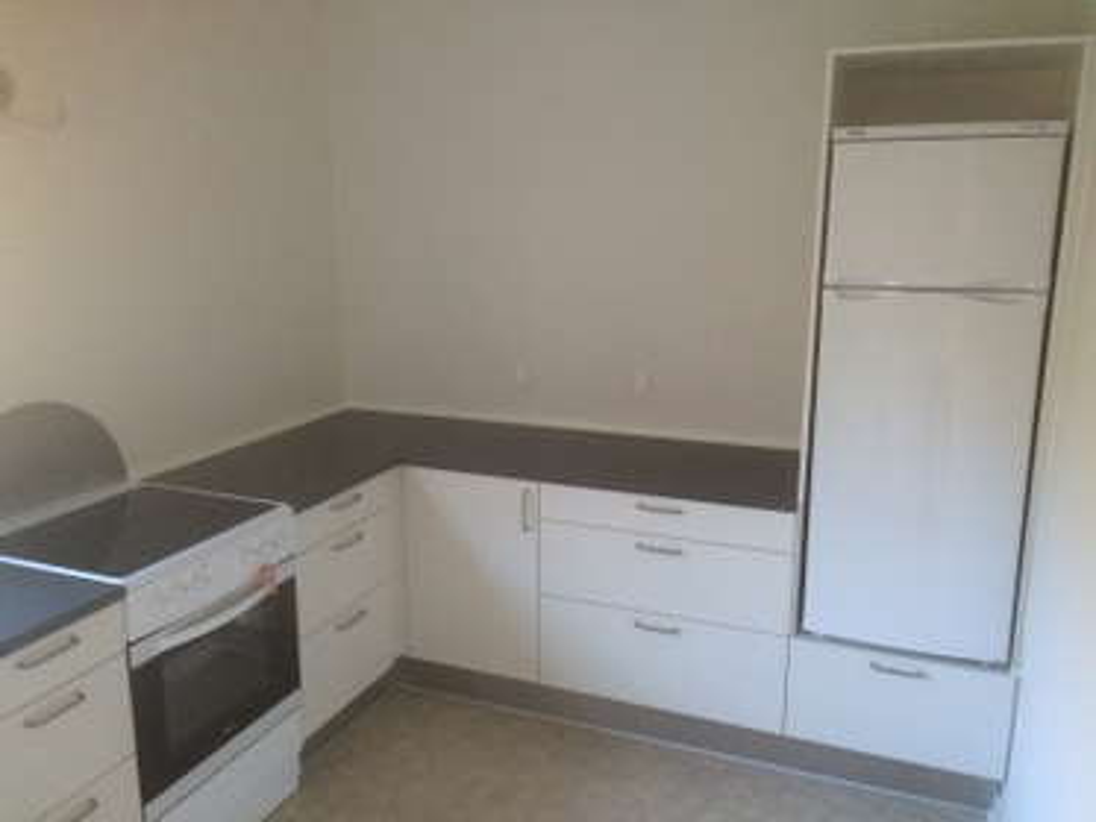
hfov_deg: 61.6
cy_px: 411
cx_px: 548
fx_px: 918
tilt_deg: -14.5
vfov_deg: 48.3
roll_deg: +0.4
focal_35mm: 29
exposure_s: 1/33
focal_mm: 4.15
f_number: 2.2
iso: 250
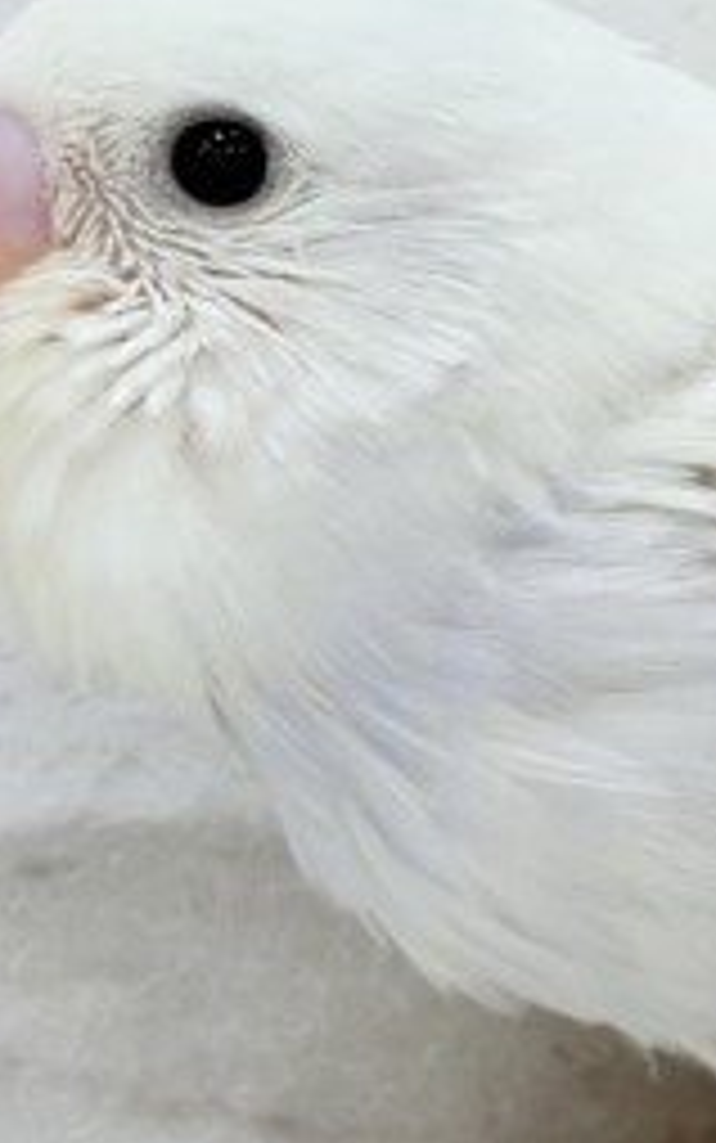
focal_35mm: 139
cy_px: 536
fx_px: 4335
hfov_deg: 9.2
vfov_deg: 15.0
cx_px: 1004
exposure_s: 1/100
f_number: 1.6
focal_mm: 5.96
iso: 50
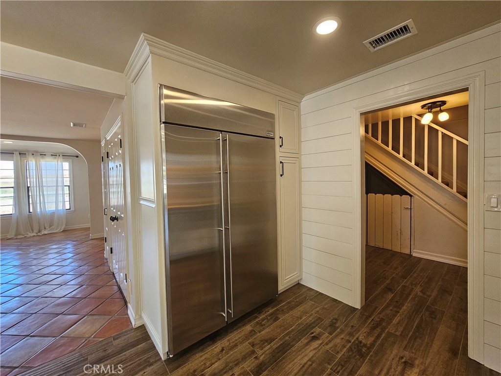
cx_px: 250
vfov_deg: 89.9
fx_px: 188
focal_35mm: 13
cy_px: 188
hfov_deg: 106.2
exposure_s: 1/77.4
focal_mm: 2.2
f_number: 2.2
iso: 125
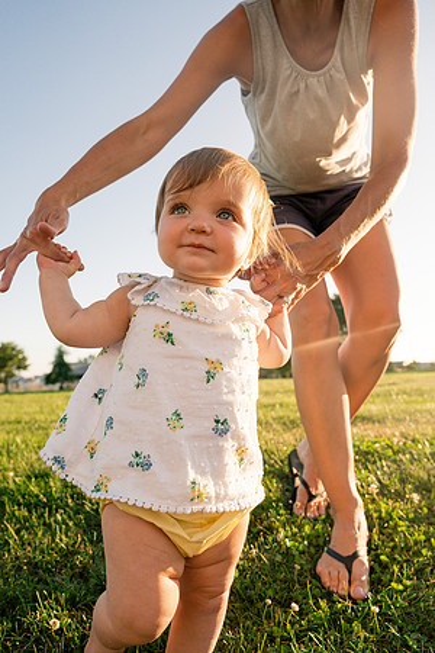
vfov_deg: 73.7
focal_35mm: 24
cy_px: 326
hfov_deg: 53.1
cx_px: 218
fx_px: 435
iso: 400
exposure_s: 1/2000
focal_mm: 24
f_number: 5
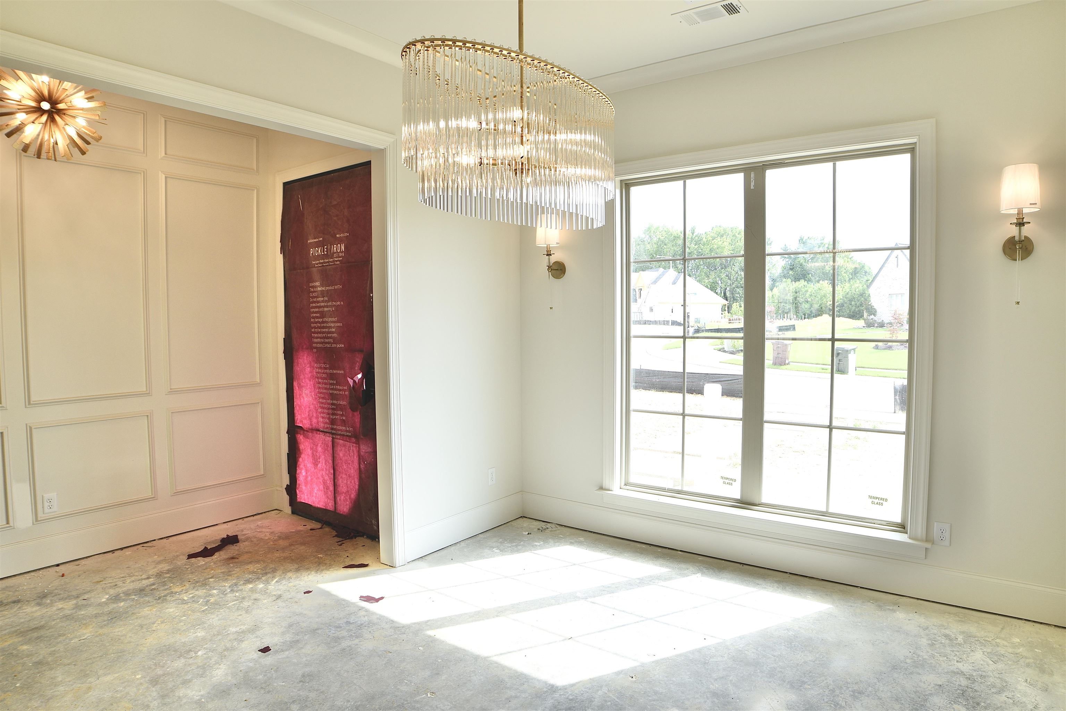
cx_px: 533
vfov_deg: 59.5
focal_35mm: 21
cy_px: 356
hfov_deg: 81.2
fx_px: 622
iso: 100
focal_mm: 14
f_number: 4
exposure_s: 1/125
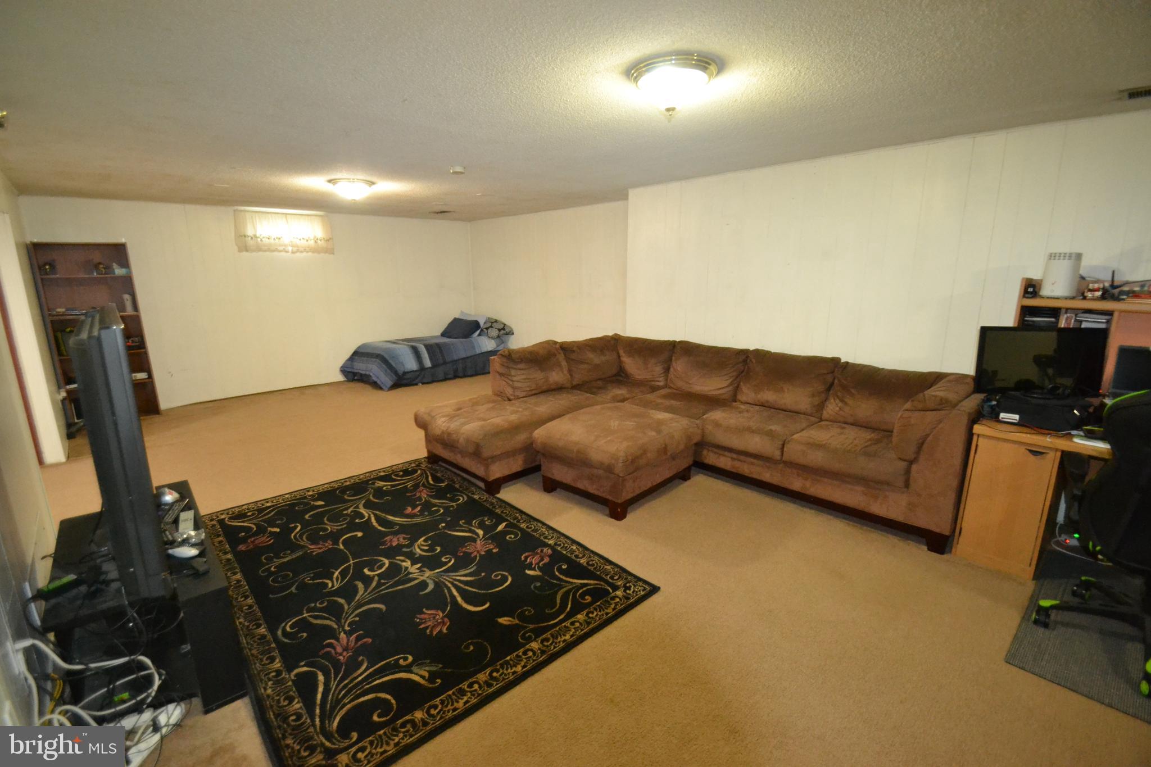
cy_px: 384
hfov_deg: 100.4
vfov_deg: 77.3
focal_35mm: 15
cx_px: 576
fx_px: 480
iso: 3200
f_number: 3.5
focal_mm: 10
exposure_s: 1/60
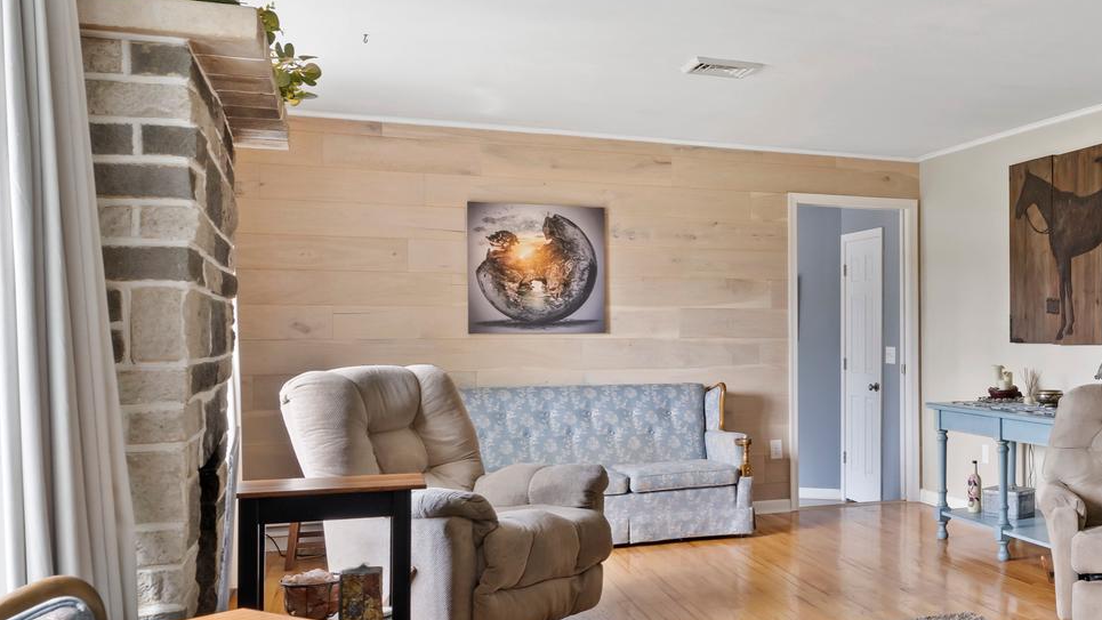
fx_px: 1169
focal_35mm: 40
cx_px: 1037
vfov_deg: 29.7
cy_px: 331
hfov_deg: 44.8
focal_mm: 18
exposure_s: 1/8
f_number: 8
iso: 500
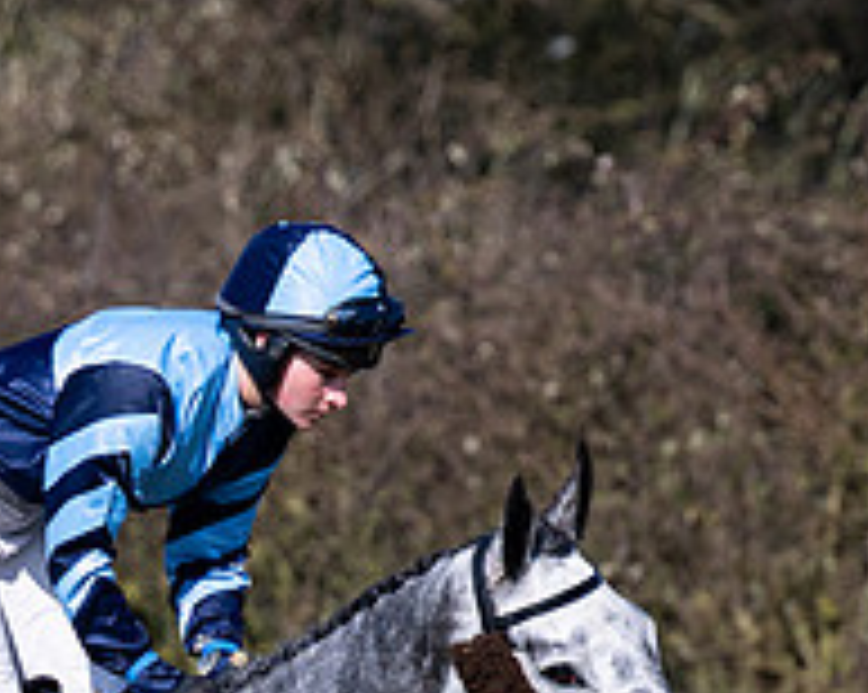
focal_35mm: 720
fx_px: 18478
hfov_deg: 2.7
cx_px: 9
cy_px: 905
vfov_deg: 2.1
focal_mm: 125
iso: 200
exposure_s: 1/5000
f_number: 2.8
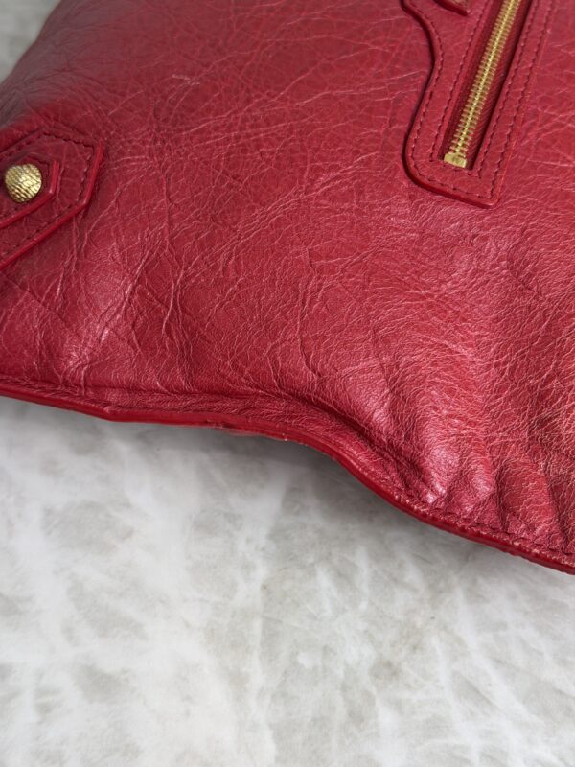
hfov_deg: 30.3
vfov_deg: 39.7
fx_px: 1063
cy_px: 384
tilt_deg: -52.2
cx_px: 288
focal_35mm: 48
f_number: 1.78
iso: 80
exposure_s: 1/120
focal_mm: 6.76
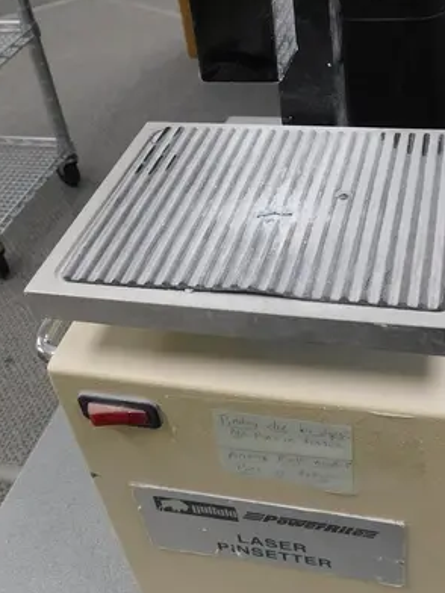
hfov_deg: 32.7
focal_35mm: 44
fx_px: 754
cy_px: 228
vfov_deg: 42.7
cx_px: 285
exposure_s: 1/50
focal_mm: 4
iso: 125
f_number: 3
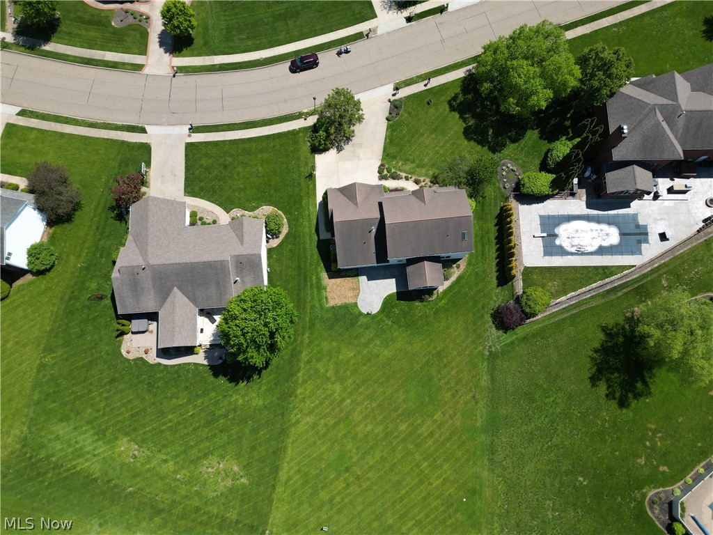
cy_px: 268
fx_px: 494
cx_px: 356
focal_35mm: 24
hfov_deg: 71.6
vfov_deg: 56.8
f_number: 1.7
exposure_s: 1/2000
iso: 110
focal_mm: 6.72
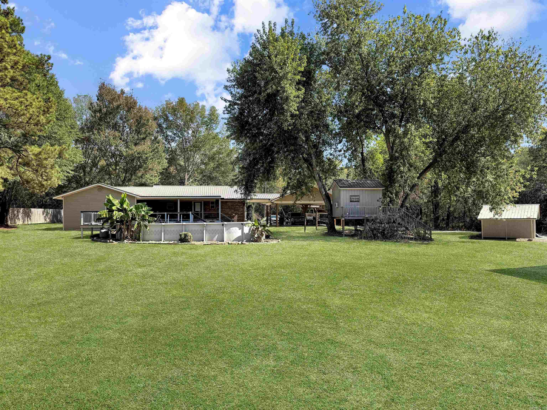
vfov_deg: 56.8
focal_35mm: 24
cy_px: 205
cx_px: 274
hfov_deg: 71.6
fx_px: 379
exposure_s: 1/2299
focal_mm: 6.76
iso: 80
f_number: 1.78
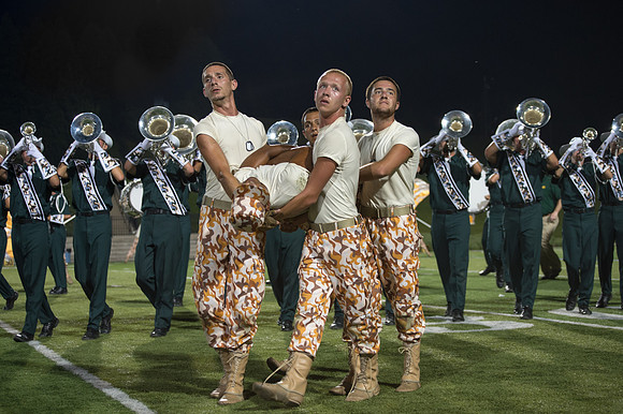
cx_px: 311
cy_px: 205
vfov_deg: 18.5
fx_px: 1271
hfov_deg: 27.5
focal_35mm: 73
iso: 1600
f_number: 4.5
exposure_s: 1/160
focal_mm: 70
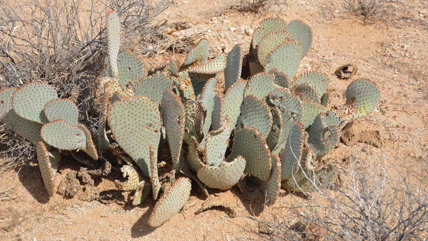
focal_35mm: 88
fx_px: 993
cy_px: 97
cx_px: 215
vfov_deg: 13.8
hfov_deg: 24.3
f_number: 6.3
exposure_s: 1/1600
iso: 400
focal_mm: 55
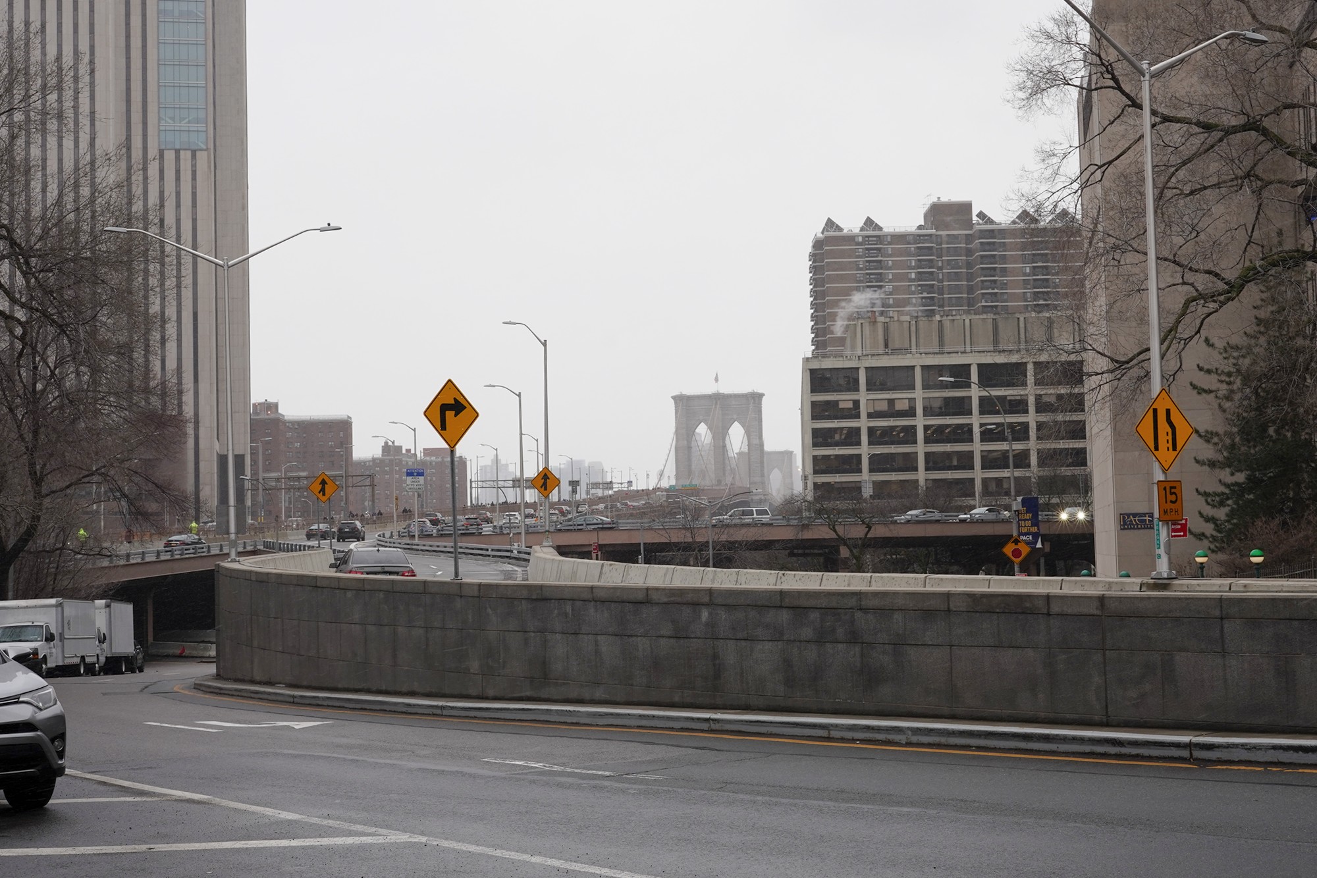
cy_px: 439
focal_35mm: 32
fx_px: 1171
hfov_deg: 58.7
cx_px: 658
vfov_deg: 41.1
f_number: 10
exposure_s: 1/125
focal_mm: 32
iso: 320
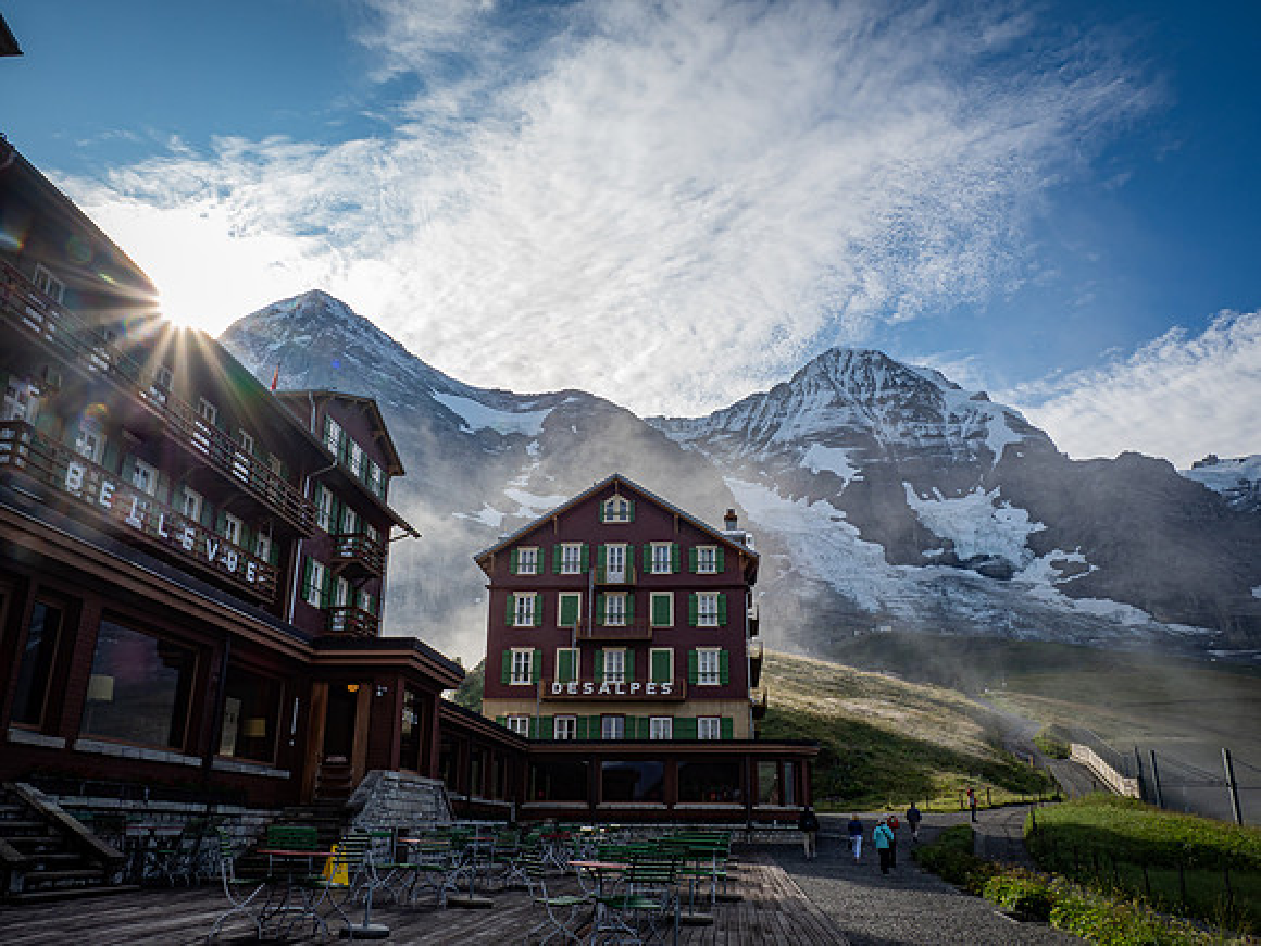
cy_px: 473
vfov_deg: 53.1
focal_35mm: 26
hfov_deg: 67.3
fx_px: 947
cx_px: 630
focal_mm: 13
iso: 200
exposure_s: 1/50
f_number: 16
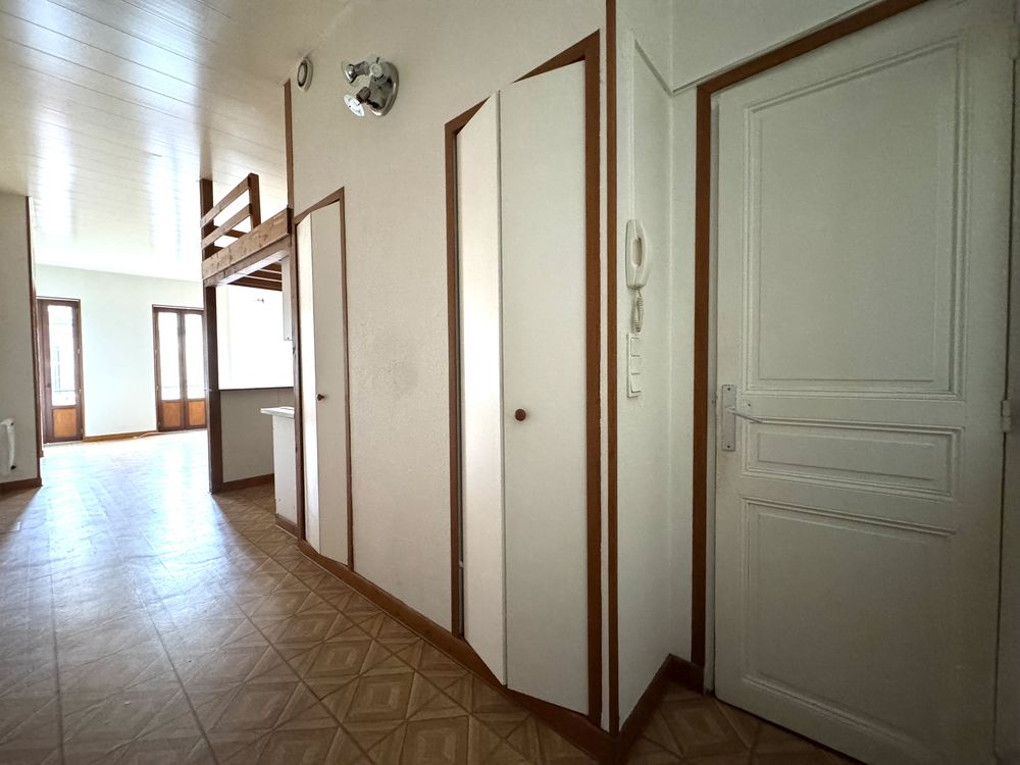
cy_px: 382
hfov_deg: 102.1
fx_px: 413
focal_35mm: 14
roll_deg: +0.9
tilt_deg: -0.1
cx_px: 510
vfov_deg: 85.7
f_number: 2.2
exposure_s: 1/60
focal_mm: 2.22
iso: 800
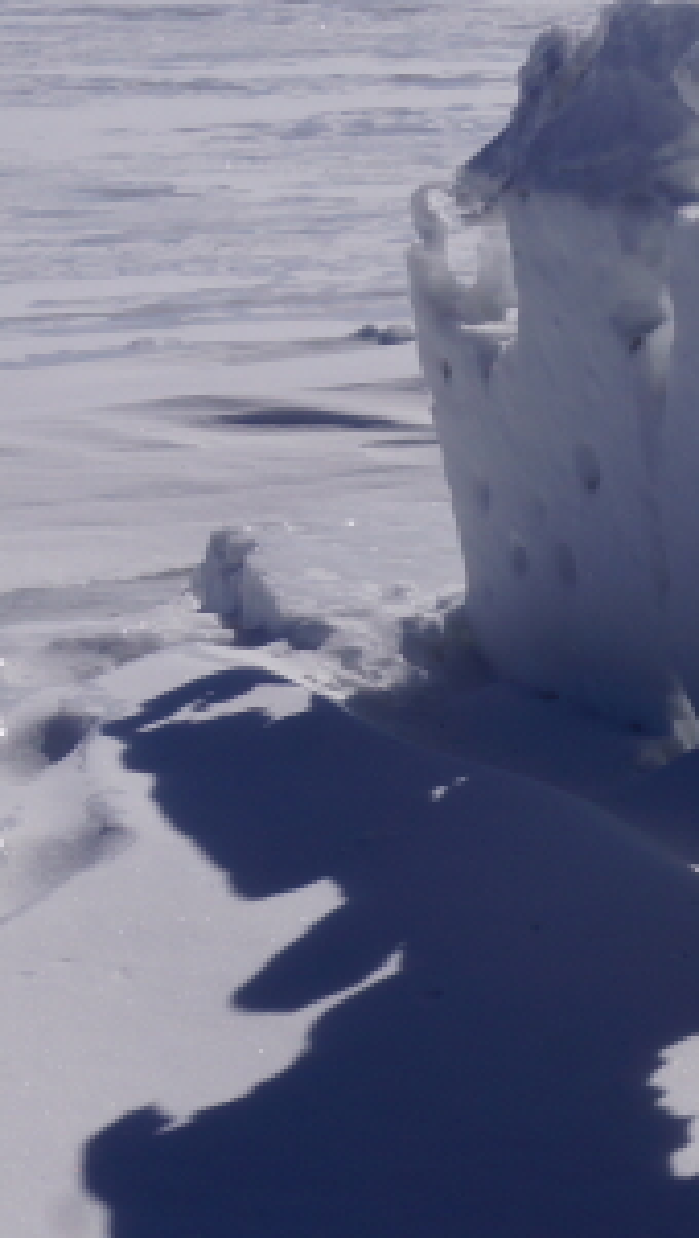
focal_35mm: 125
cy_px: 531
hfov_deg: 8.9
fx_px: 4106
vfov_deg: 17.1
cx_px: 1643
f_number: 13
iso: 100
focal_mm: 24
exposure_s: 1/200
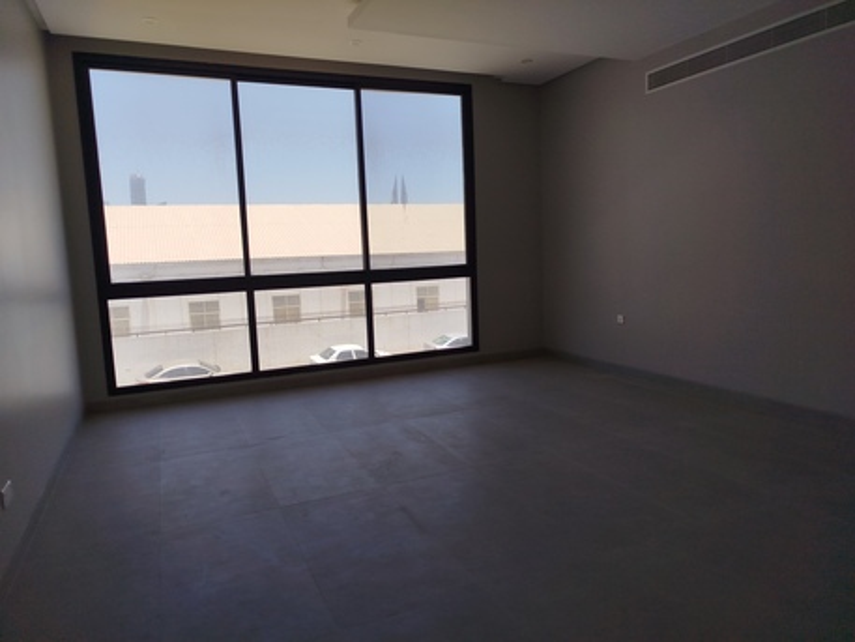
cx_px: 428
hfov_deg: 71.6
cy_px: 321
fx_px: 593
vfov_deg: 56.8
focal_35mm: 24
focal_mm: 5.31
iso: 50
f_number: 1.7
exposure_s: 1/395
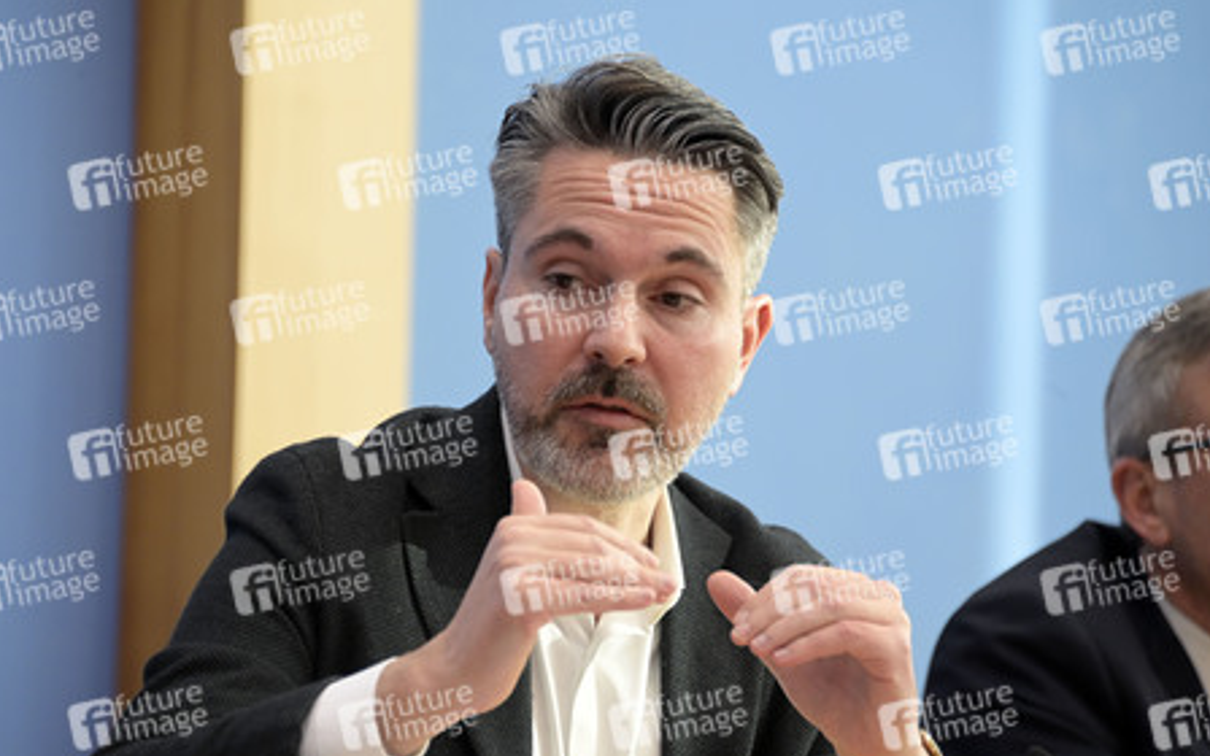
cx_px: 606
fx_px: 6760
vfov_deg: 6.4
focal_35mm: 205
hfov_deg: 10.2
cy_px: 381
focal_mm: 200
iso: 3200
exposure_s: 1/500
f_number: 5.6
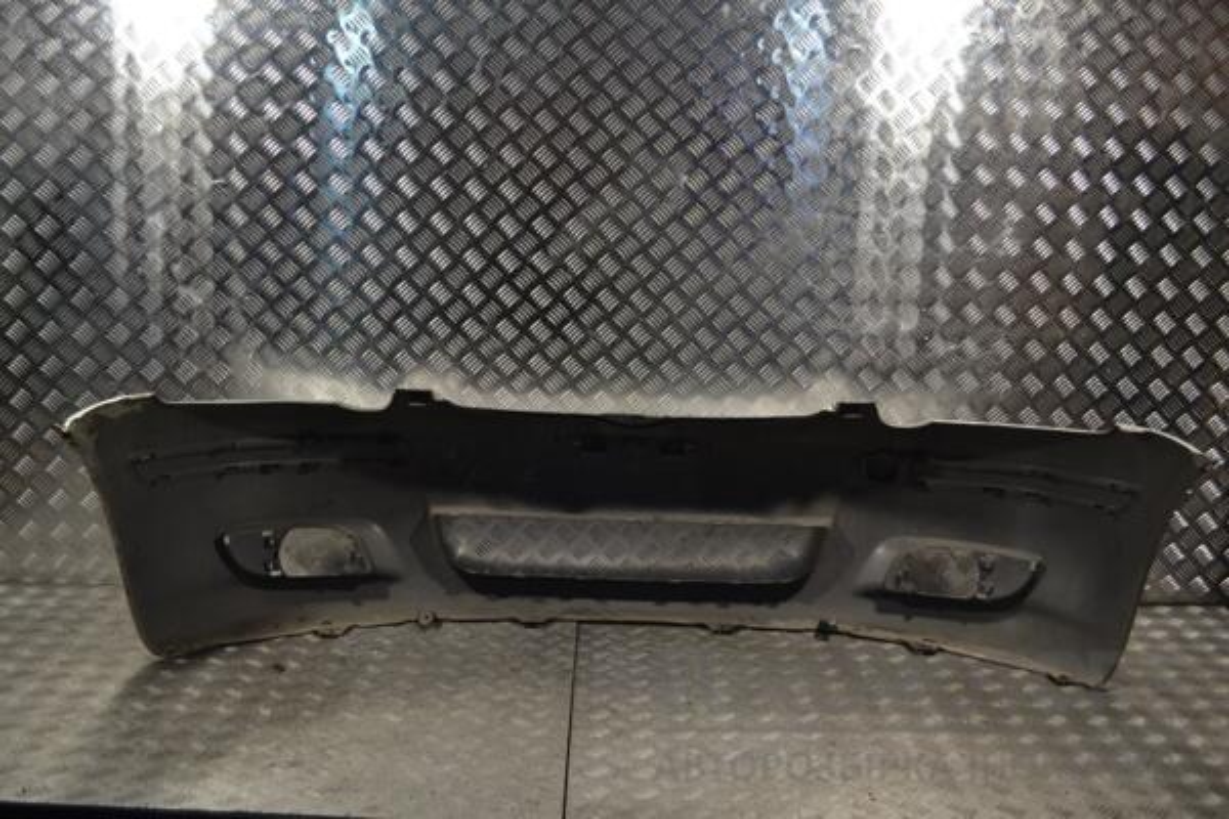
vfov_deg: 36.9
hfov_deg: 53.1
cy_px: 410
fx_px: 1229
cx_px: 614
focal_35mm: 36
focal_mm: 24
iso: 250
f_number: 5.6
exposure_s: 1/125
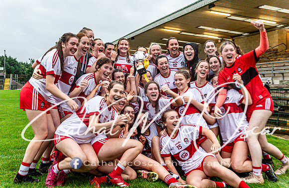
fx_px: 315
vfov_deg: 33.1
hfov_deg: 49.3
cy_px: 88
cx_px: 140
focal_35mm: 40
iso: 800
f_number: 4
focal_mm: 38
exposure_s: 1/100
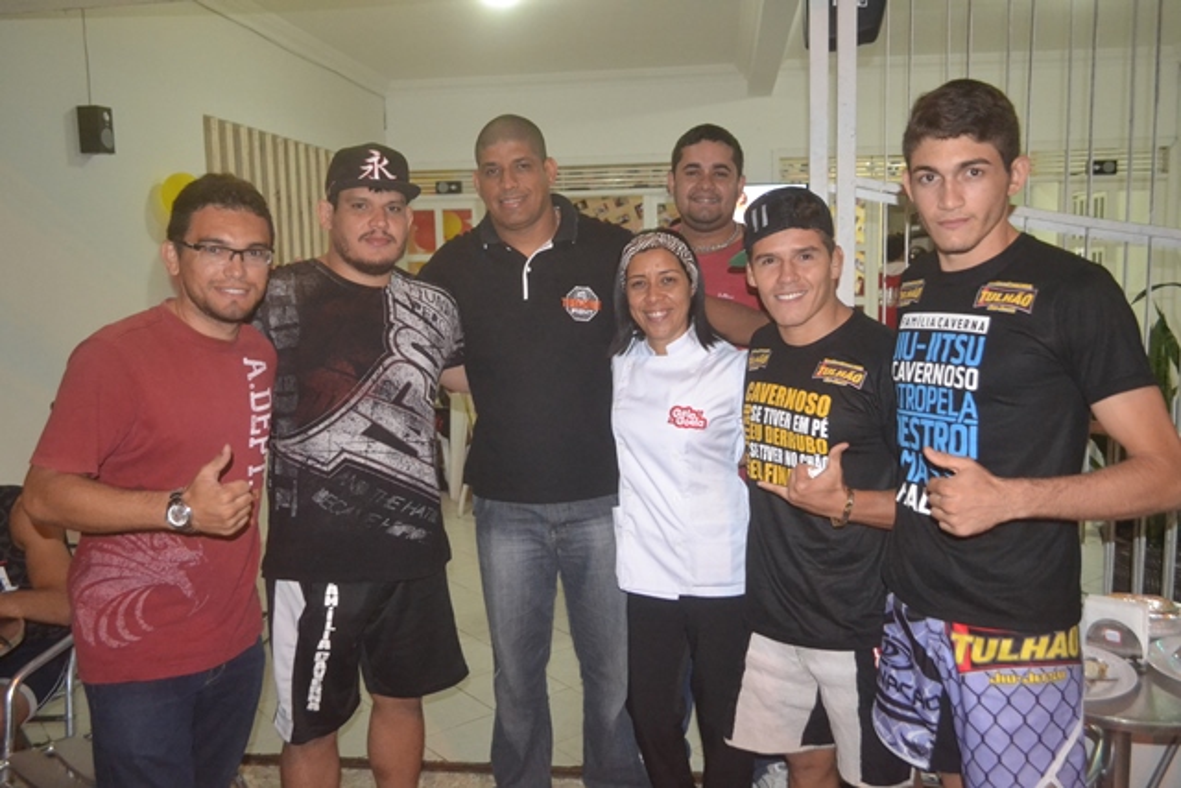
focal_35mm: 30
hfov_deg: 61.9
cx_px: 590
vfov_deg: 43.6
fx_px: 984
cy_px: 394
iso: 3200
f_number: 3.8
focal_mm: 20
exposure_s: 1/60
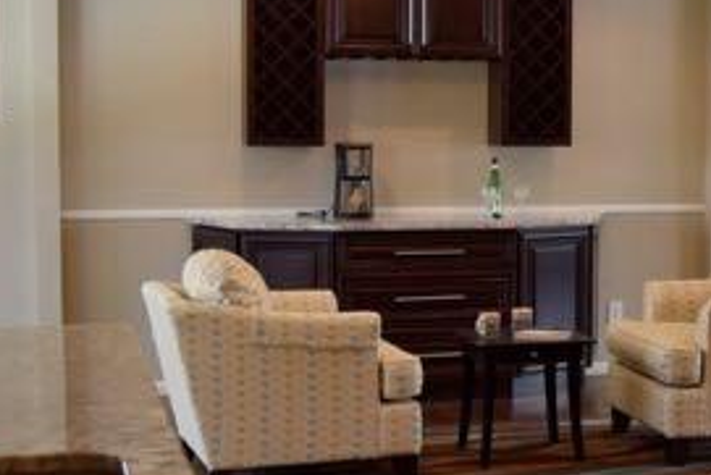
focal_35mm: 85
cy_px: 266
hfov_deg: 23.3
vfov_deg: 16.1
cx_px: 643
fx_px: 1680
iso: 400
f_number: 4.5
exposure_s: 1/80
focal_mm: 24
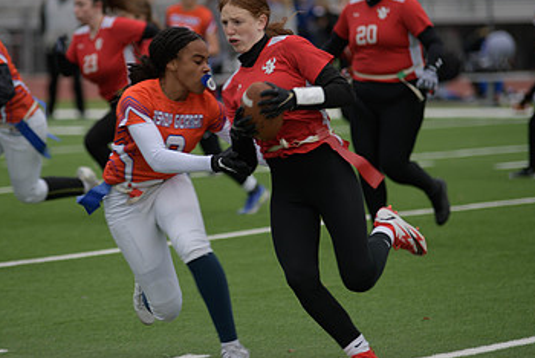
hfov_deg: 7.1
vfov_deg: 4.7
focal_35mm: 290
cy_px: 142
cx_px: 219
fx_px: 4313
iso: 100
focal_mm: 175
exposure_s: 1/200
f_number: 2.8
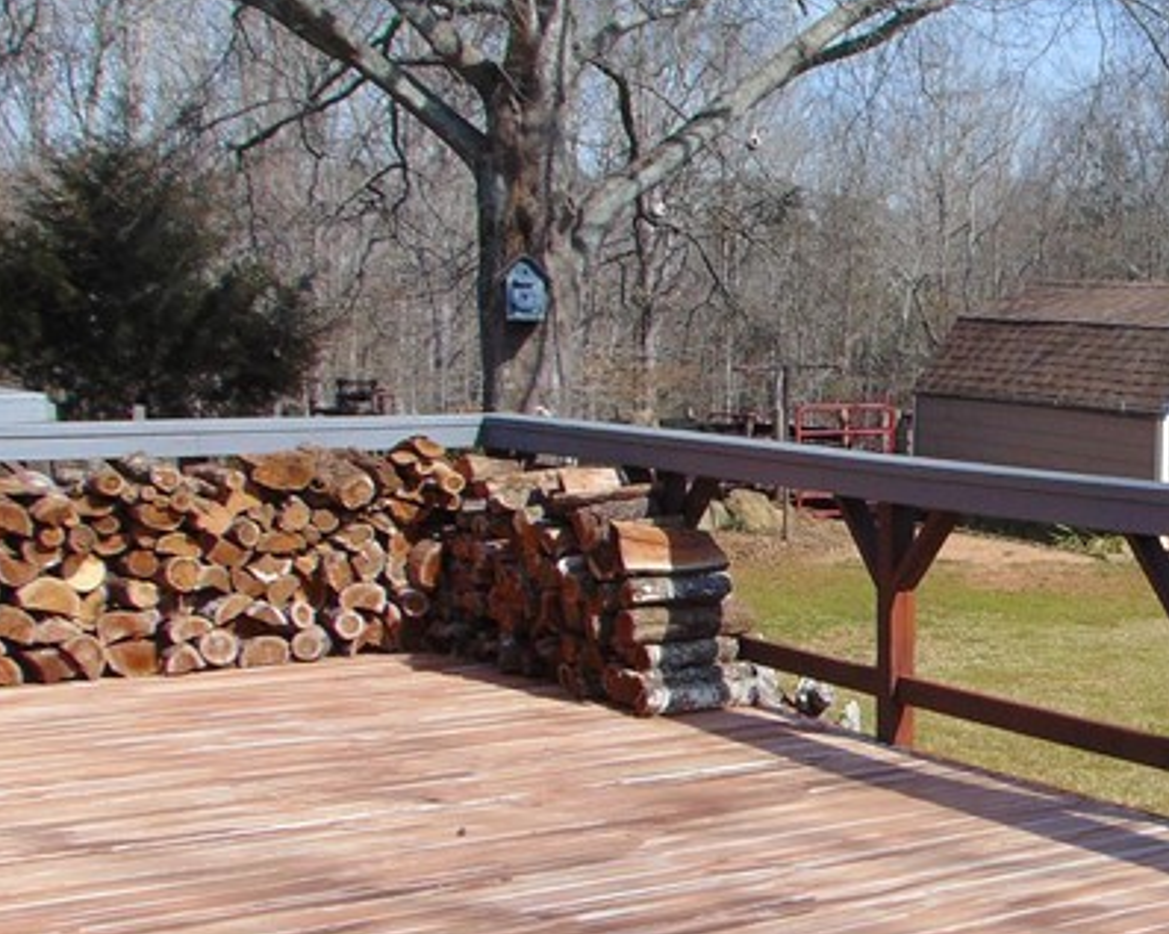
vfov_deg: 24.1
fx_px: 2178
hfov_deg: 28.2
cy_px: 619
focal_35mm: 63
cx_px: 1172
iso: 80
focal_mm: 4.5
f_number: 7.7
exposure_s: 1/200
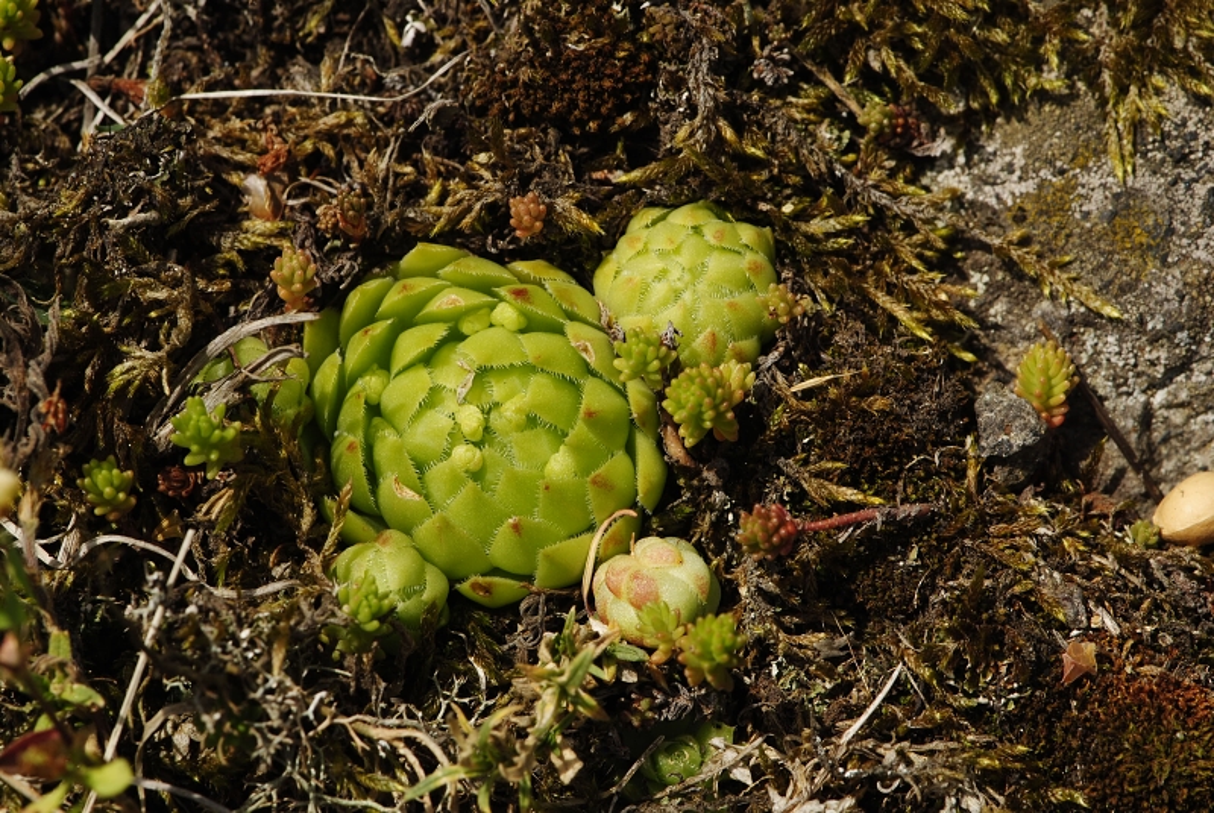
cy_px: 406
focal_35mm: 128
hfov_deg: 16.0
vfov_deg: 10.8
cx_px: 607
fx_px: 4306
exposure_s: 1/200
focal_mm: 85
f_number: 11
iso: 100
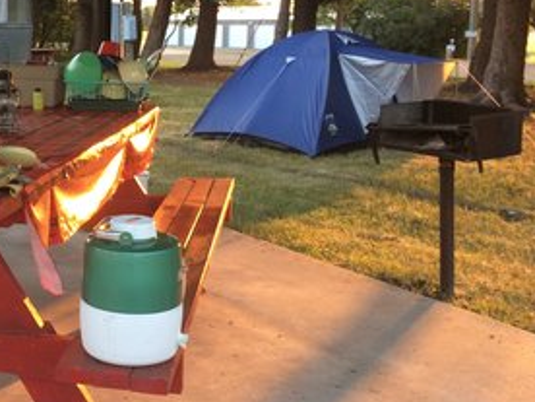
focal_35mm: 56
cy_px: 157
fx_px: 865
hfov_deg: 32.7
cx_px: 61
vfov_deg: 26.0
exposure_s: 1/40
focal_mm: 4.15
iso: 40
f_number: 2.2
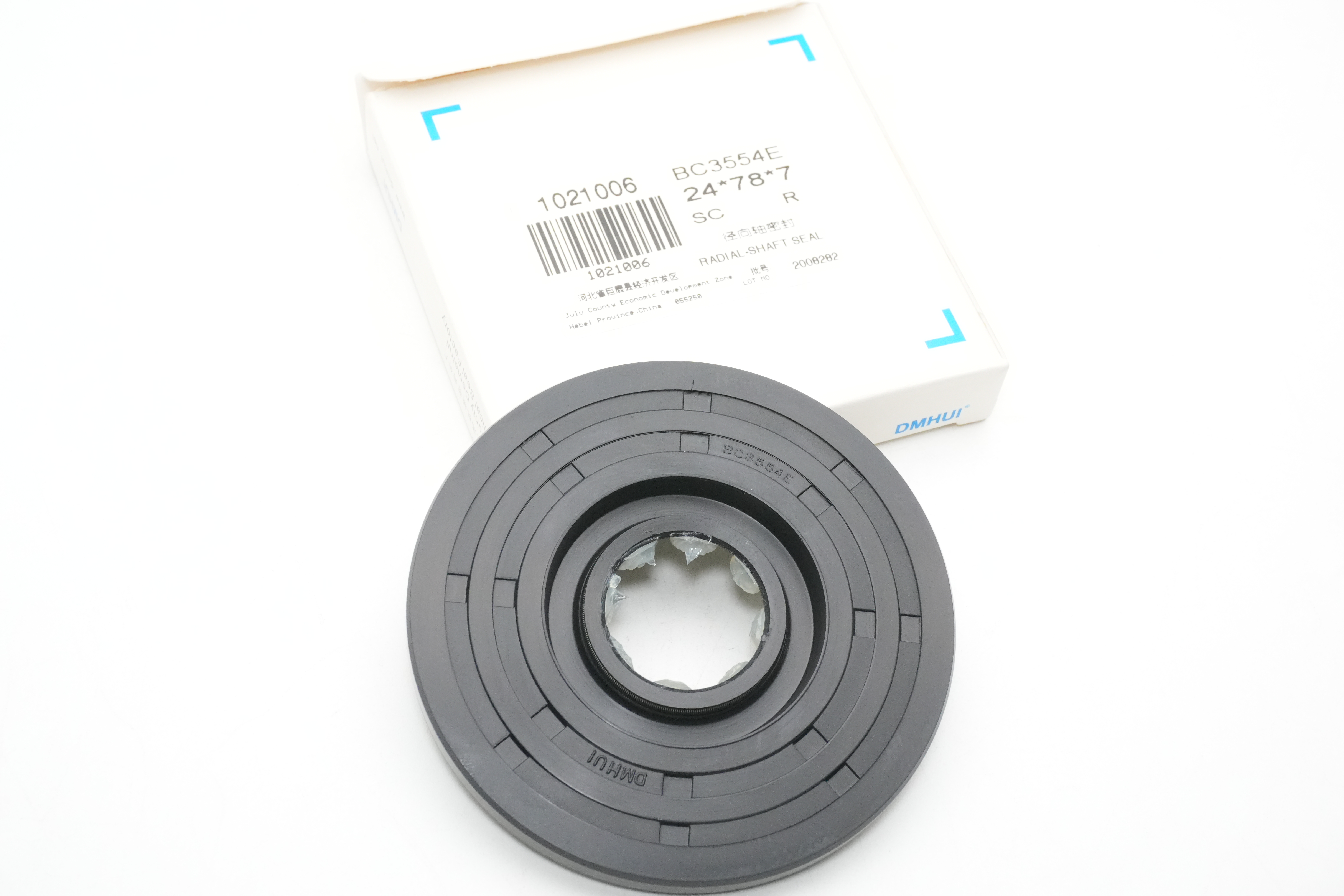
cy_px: 448
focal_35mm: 54
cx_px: 672
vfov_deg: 25.1
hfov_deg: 36.9
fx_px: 2016
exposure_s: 1/160
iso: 3200
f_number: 11
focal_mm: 36
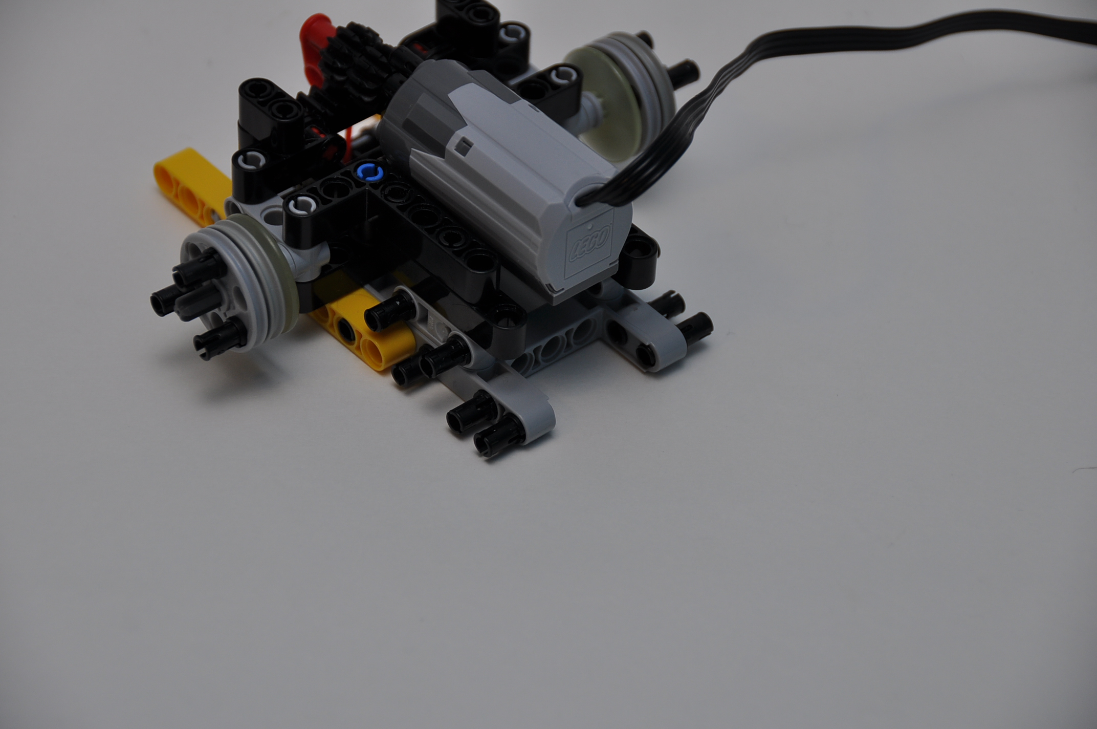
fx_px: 4337
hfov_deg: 14.4
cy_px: 364
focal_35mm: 142
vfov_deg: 9.6
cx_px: 548
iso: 200
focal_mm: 95
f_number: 5.3
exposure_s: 1/60
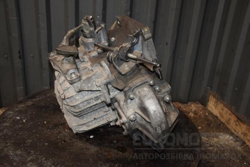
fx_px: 271
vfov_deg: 34.2
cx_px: 125
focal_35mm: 39
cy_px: 84
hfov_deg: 49.6
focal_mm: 26
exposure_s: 1/60
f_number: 5
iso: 800
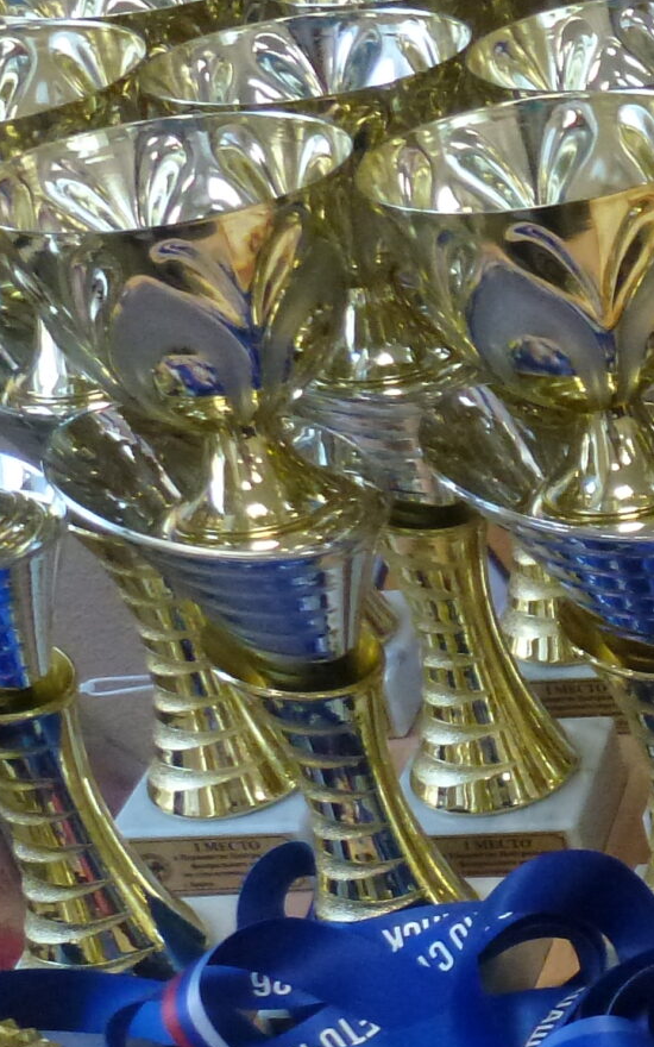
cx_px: 1227
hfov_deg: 15.0
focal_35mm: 74
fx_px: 2110
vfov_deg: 26.9
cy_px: 929
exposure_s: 1/60
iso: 400
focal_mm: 4.3
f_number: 3.3
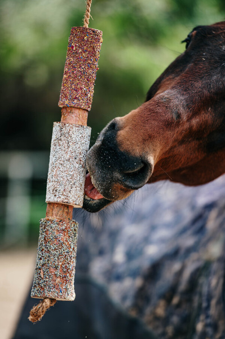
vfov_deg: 10.3
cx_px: 112
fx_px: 1878
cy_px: 170
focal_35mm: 200
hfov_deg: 6.9
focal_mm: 200
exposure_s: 1/800
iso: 200
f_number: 2.8
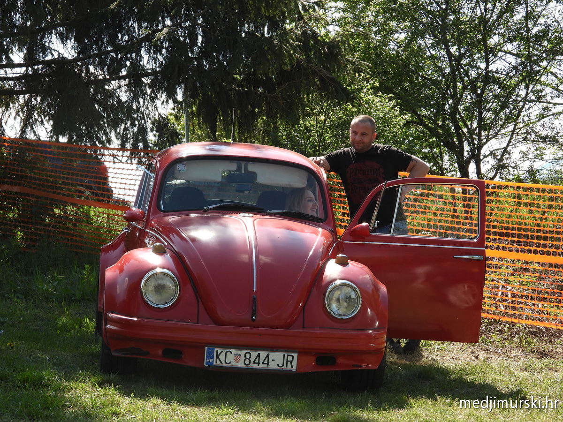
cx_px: 282
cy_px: 211
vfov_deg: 14.1
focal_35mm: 105
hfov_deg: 18.7
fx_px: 1708
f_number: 4
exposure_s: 1/400
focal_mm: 18.9
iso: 100
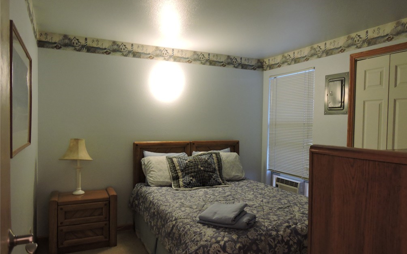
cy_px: 130
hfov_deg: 70.4
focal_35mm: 26
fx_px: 288
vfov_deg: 47.6
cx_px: 208
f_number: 3.3
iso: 400
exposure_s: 1/20
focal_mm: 4.3
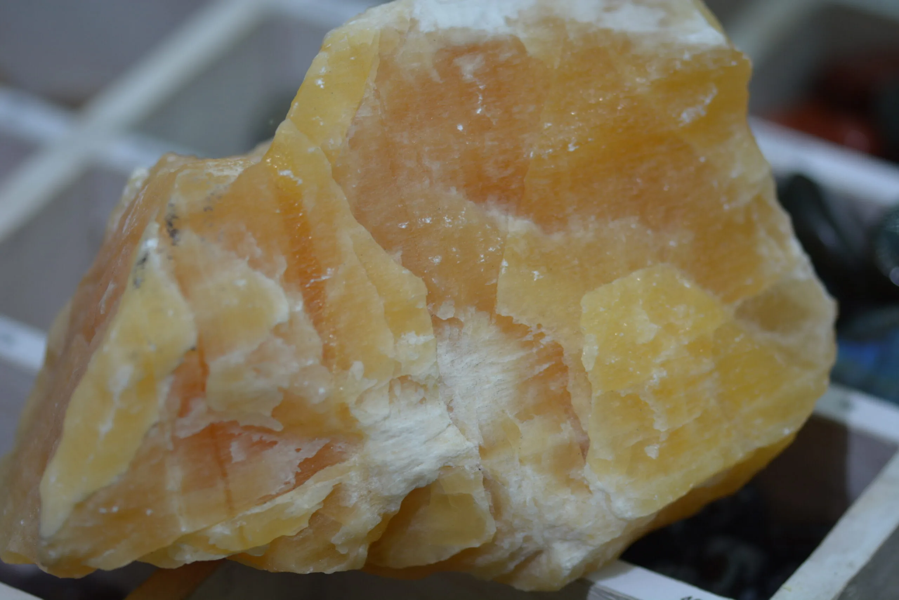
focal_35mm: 158
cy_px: 300
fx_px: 3934
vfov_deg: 8.7
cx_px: 450
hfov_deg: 13.0
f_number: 3.3
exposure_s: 1/500
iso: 280
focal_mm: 105
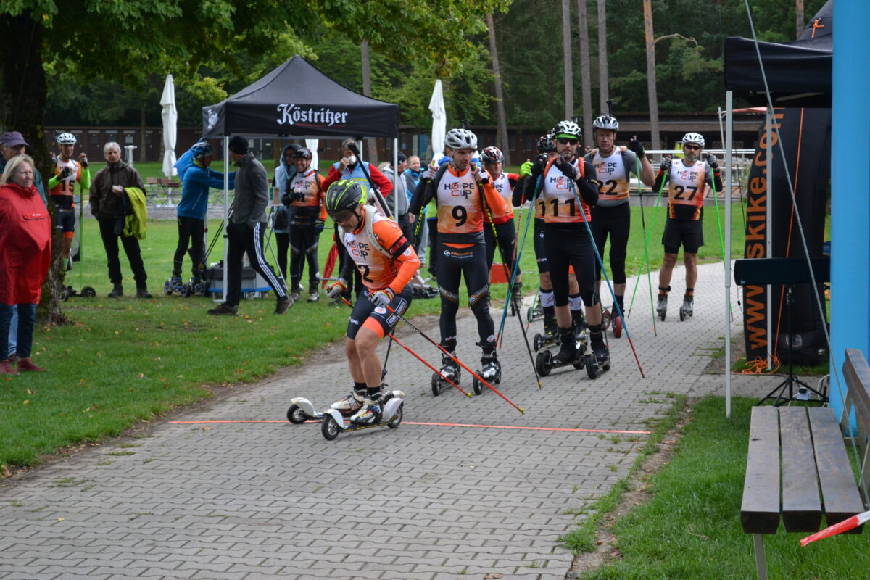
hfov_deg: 24.6
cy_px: 290
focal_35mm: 82
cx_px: 435
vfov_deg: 16.6
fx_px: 1994
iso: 720
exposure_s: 1/500
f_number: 5.6
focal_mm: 55
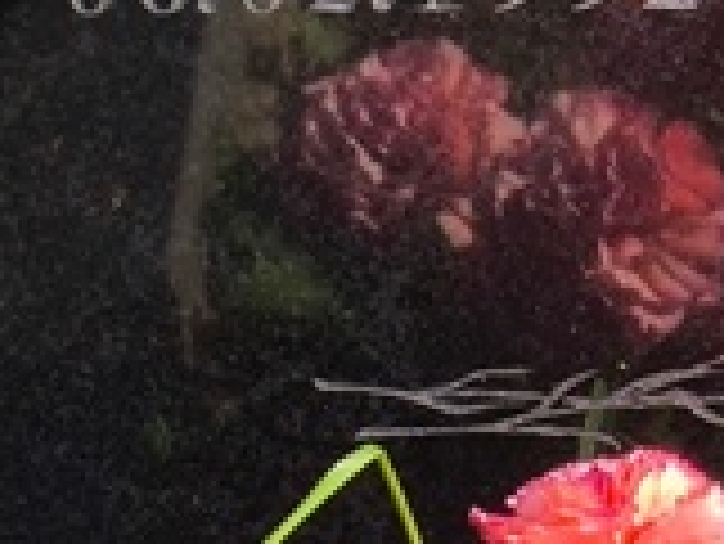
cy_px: -49
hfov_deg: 7.9
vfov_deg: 6.0
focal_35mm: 248
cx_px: 785
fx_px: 5191
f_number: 1.7
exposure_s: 1/612
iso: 50
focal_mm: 4.71
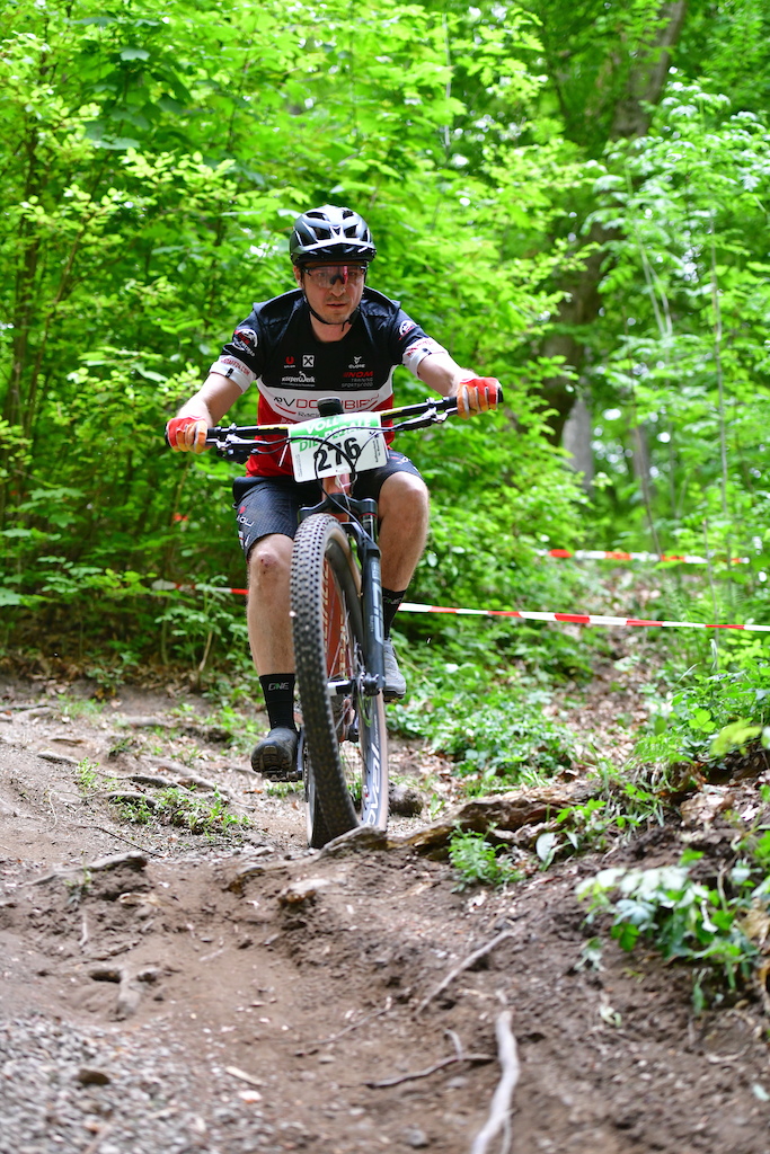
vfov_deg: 28.8
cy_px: 577
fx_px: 2245
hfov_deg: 19.5
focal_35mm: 70
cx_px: 385
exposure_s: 1/500
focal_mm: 70
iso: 2500
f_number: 3.2
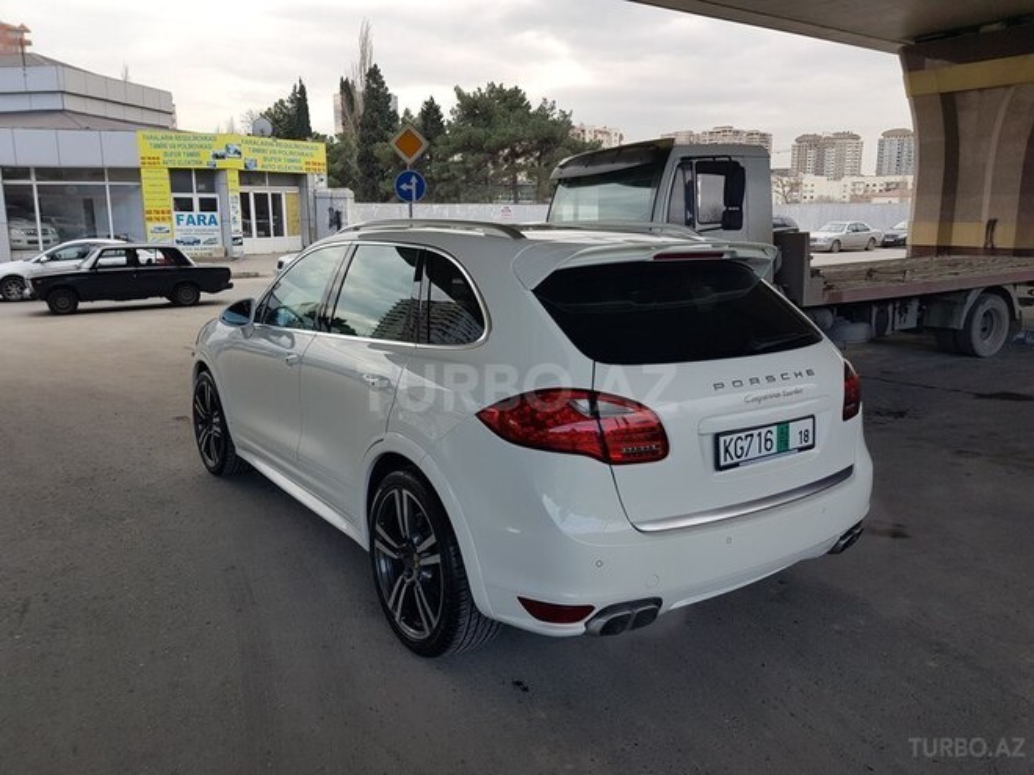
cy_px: 388
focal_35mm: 26
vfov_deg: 53.1
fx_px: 777
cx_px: 517
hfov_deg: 67.3
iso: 40
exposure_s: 1/407
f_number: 1.7
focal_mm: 4.2
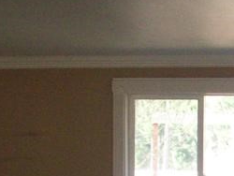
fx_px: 886
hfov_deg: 14.5
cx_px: 291
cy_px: 224
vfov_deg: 11.1
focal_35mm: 131
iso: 200
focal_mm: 6.2
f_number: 2.8
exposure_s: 1/73.2
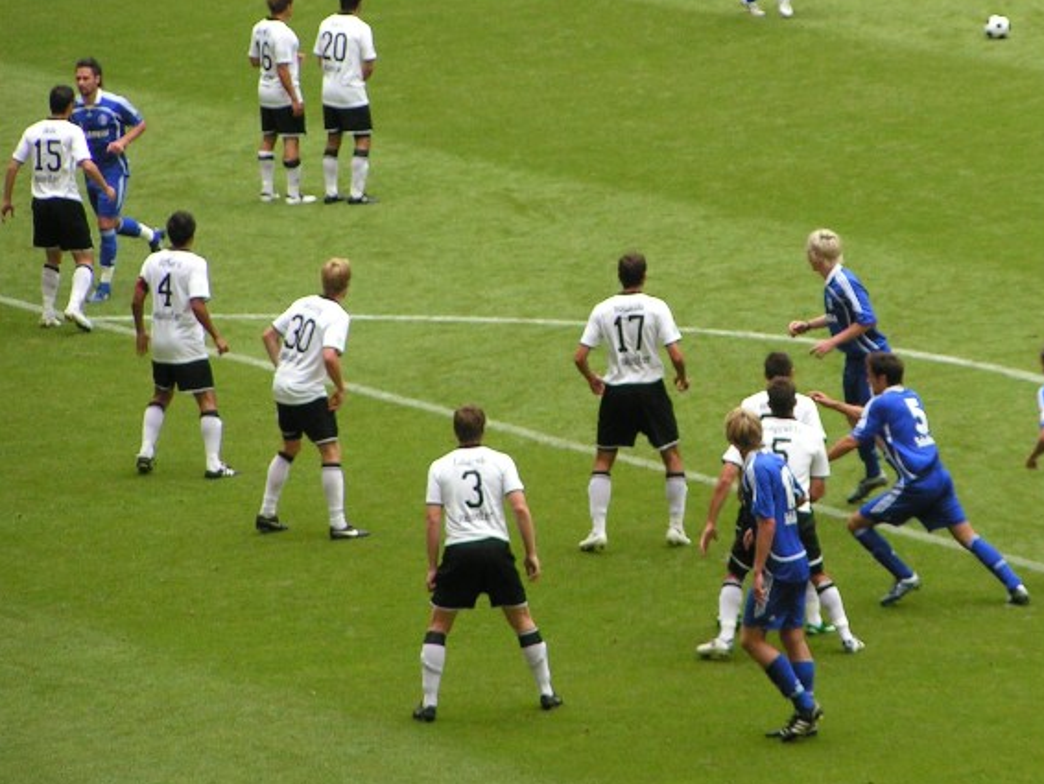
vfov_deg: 4.3
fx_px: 10530
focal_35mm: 349
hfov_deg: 5.7
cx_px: 736
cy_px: 256
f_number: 3.5
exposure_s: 1/250
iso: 100
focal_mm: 37.8
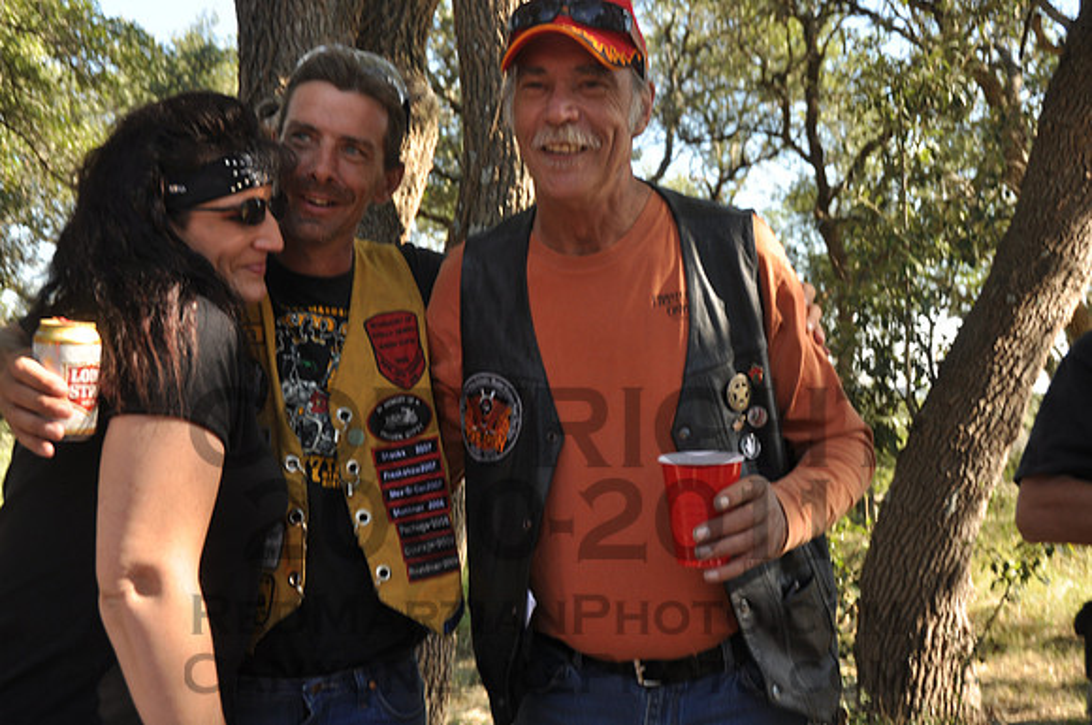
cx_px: 546
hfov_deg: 41.2
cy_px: 362
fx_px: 1454
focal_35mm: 48
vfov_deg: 28.0
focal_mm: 32
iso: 200
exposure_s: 1/180
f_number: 6.7
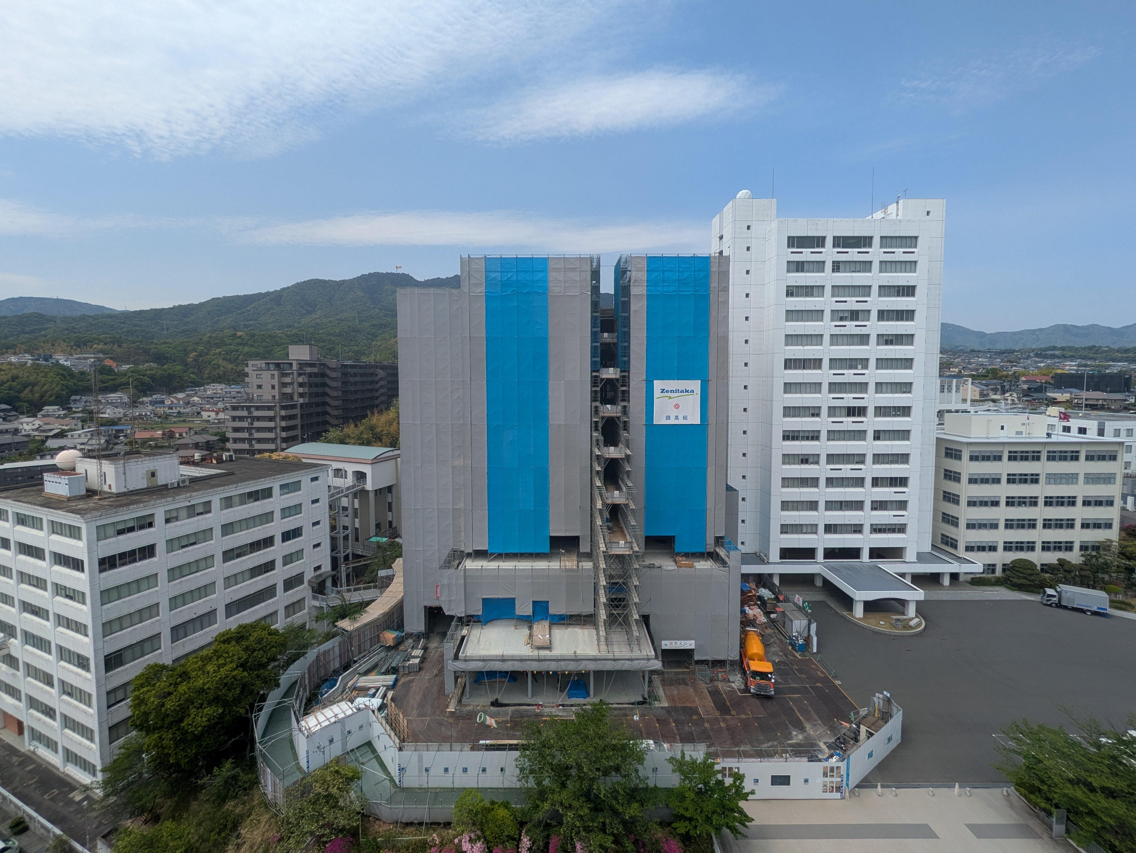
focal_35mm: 15
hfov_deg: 98.1
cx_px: 560
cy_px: 400
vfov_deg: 81.7
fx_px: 492
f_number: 2.2
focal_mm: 1.8
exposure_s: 1/2237
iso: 49
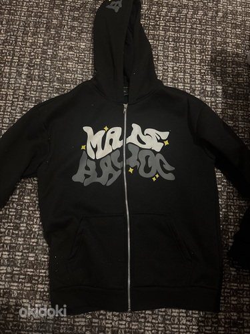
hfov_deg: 53.1
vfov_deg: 67.3
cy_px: 167
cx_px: 125
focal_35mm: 26
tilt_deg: -77.7
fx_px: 250
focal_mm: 5.96
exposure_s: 1/20
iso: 1000
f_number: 1.6
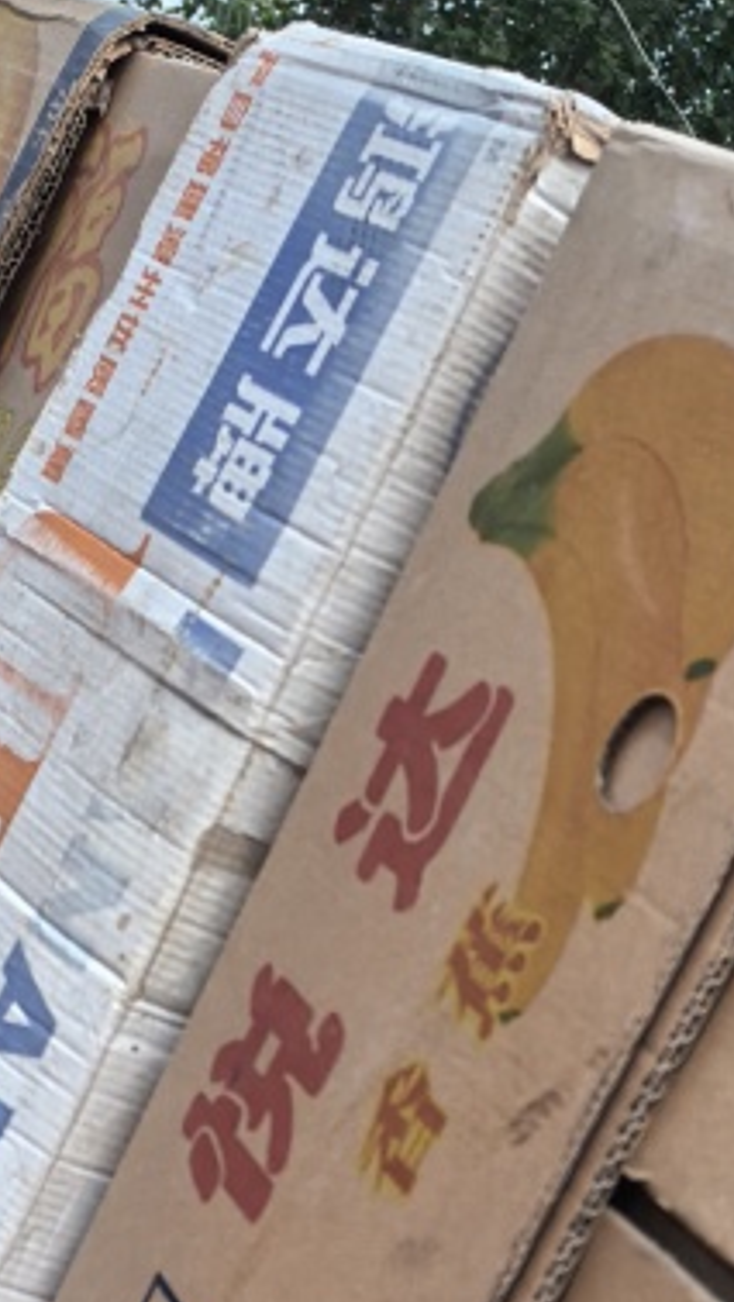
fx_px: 2868
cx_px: 830
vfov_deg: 25.2
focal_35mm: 83
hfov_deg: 14.2
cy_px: 1032
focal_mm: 5.75
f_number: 2
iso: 50
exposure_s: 1/1076
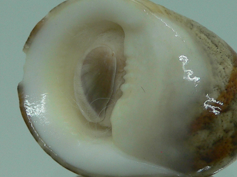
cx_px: 126
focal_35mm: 94
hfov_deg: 20.9
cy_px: 105
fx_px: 643
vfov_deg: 15.7
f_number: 2.8
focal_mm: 4.6
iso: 80
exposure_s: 1/60
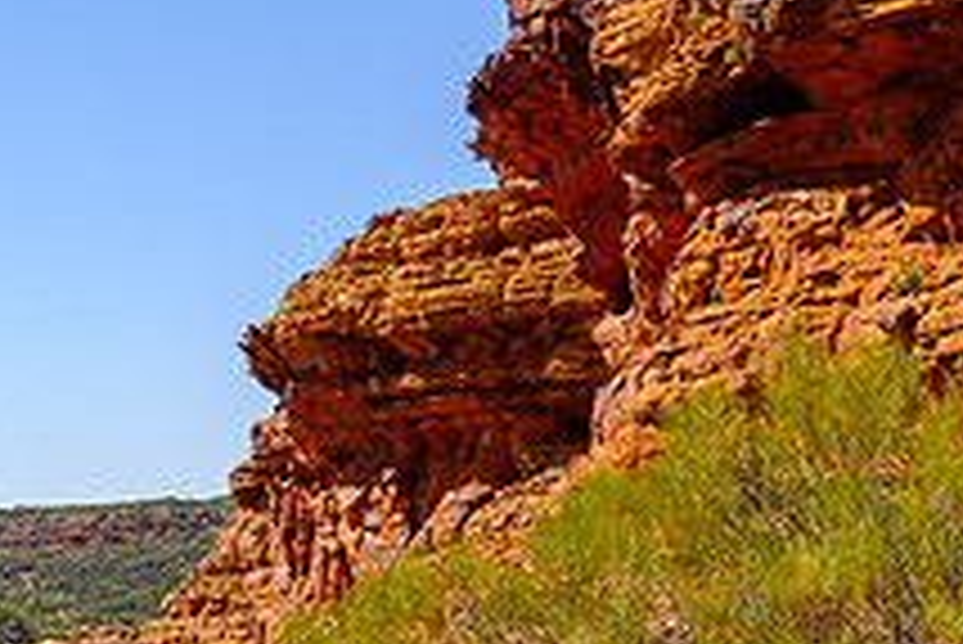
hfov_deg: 22.8
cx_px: -86
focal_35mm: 84
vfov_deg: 16.1
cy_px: 583
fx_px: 2248
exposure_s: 1/450
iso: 200
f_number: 8
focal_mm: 20.9
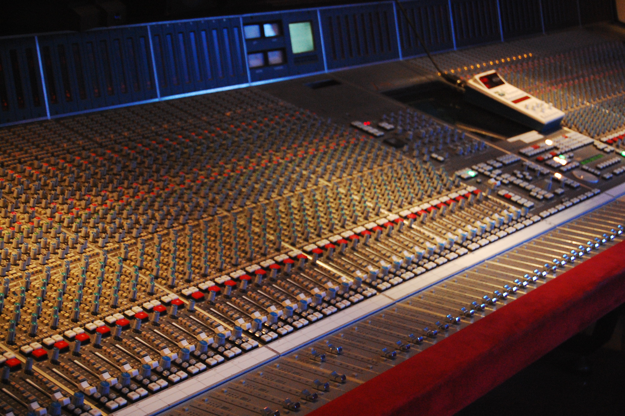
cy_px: 208
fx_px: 1249
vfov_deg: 18.9
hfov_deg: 28.1
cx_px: 312
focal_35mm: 72
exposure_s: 1/10
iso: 1600
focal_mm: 48
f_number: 5.6
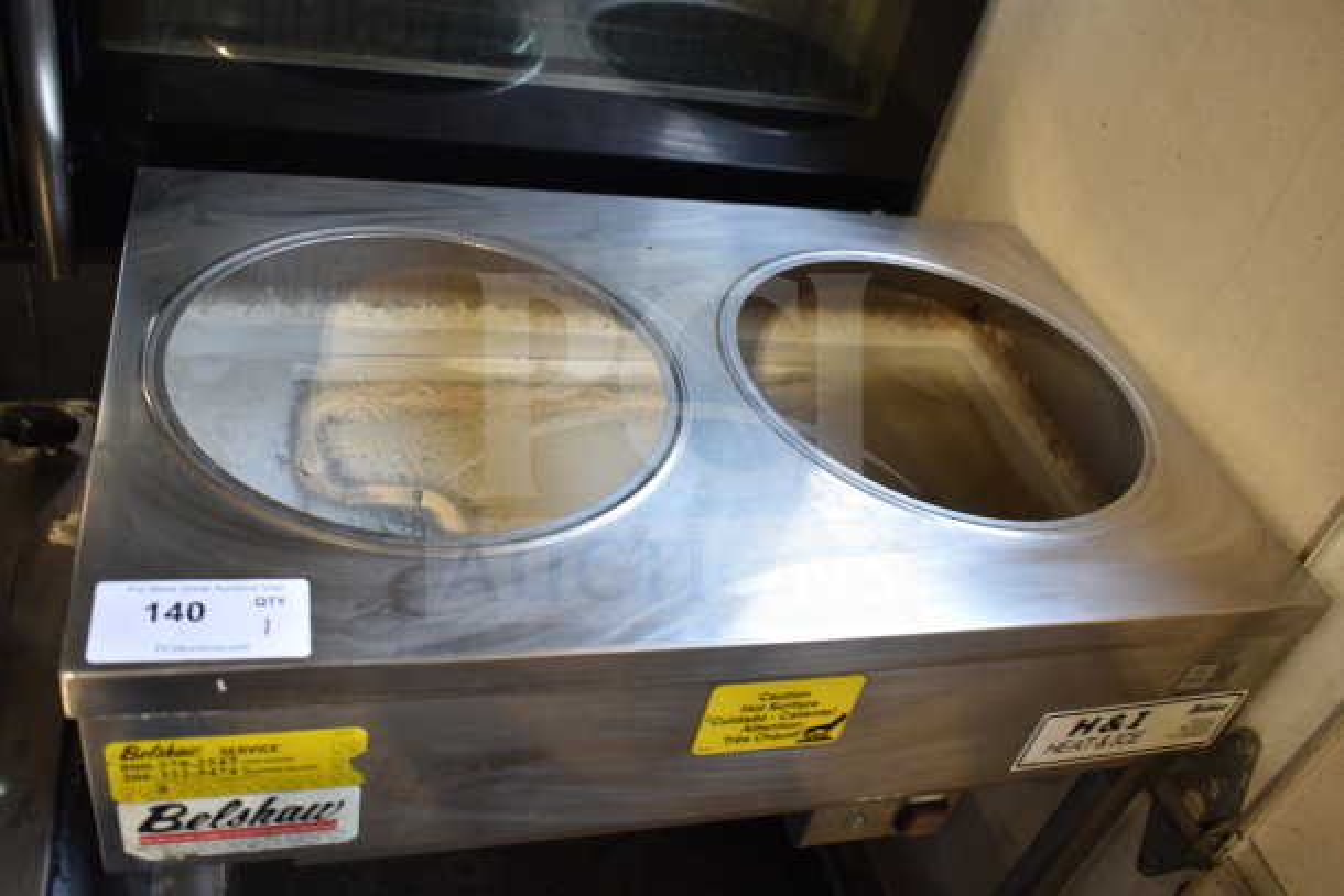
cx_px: 672
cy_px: 448
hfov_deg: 57.2
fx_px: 1232
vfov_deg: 40.0
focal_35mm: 33
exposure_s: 1/30
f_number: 3.8
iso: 250
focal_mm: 22
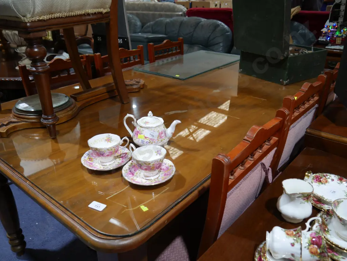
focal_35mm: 28
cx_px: 174
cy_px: 130
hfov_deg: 63.4
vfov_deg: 49.8
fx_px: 281
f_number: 3.5
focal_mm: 14
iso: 200
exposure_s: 1/60
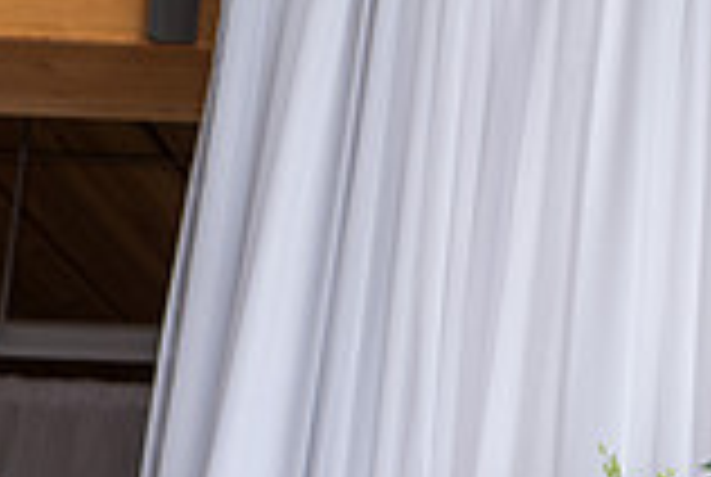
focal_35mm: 88
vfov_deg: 14.0
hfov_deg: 20.7
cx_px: 958
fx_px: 1741
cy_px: 826
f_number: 4
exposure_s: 1/80
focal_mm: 24
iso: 200
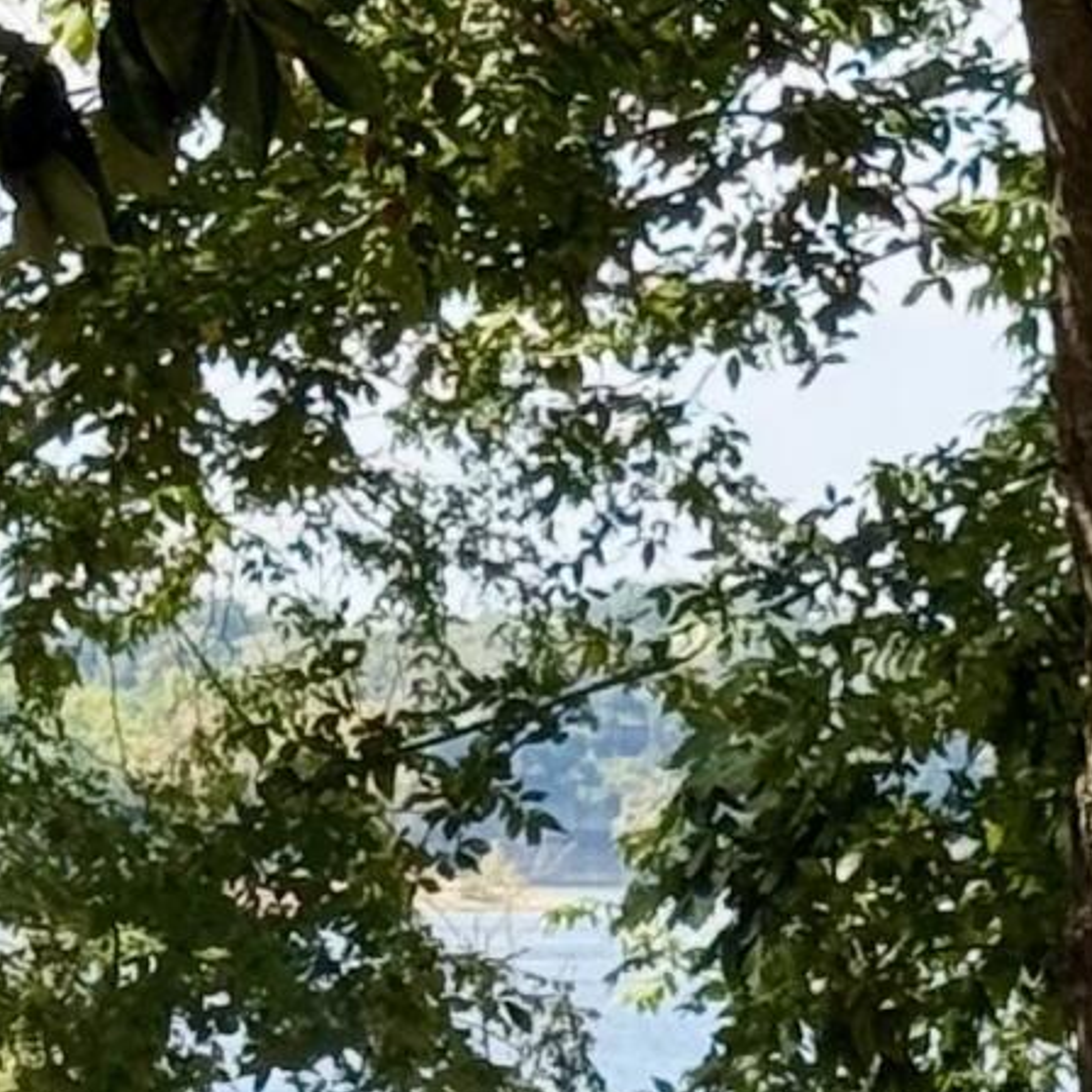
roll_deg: -1.1
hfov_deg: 6.1
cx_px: -56
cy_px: 1589
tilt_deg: -3.8
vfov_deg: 6.1
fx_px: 10136
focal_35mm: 284
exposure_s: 1/1149
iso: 64
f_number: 1.78
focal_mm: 6.76
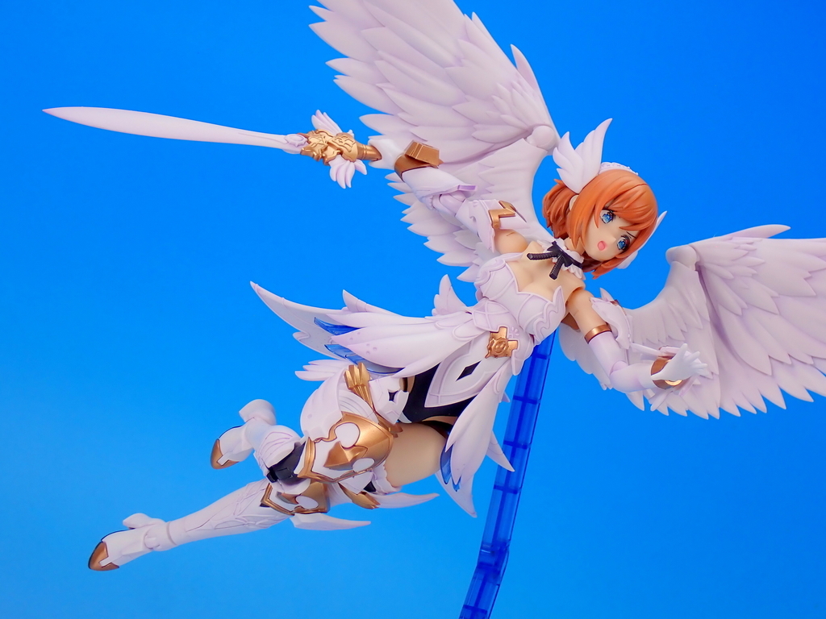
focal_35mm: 71
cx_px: 413
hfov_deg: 27.4
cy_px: 310
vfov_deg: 20.7
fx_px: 1694
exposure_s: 1/1.6
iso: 100
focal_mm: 12.73
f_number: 16
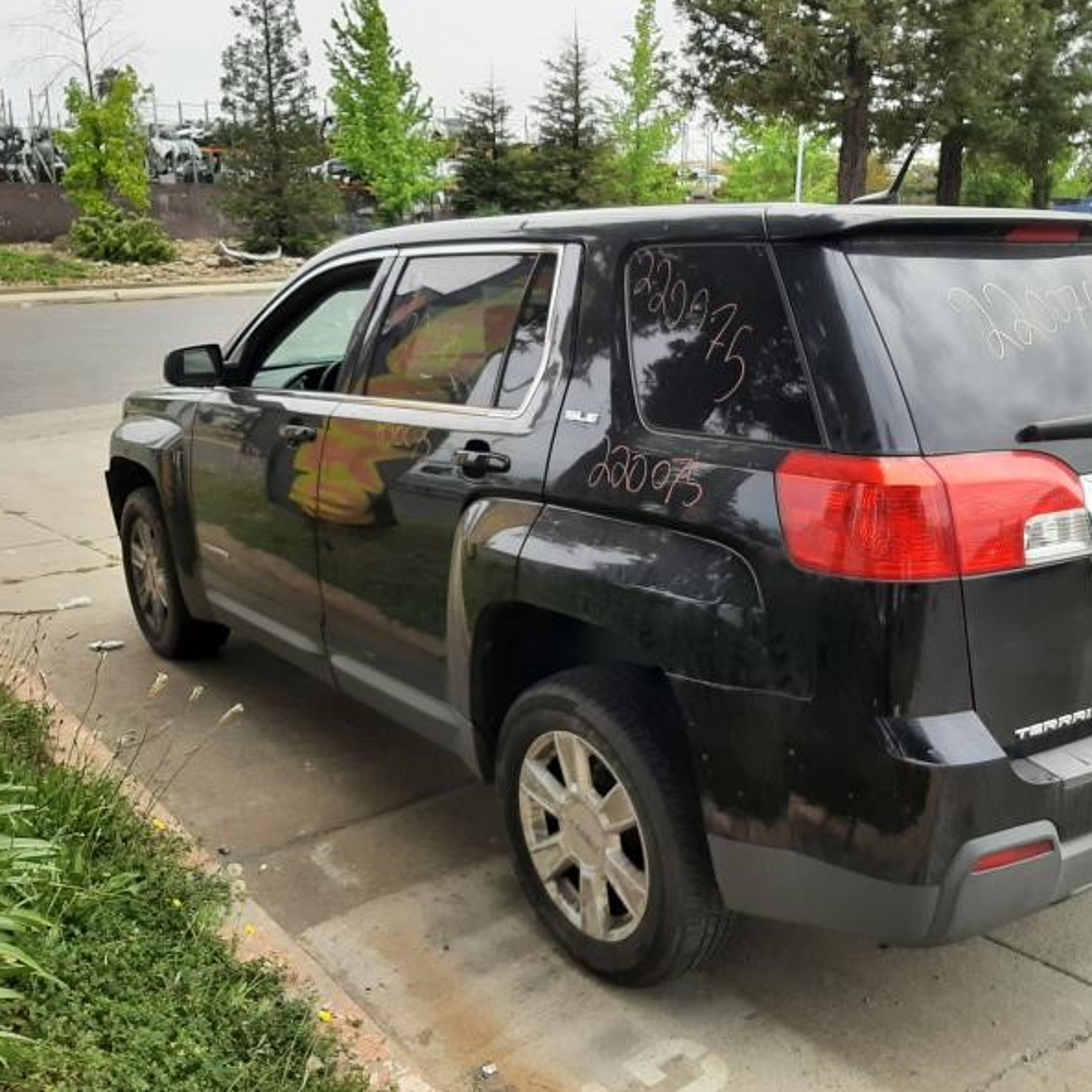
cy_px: 543
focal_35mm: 31
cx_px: 611
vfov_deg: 52.5
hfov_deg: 52.4
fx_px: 1106
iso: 40
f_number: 1.7
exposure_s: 1/845
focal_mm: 3.93
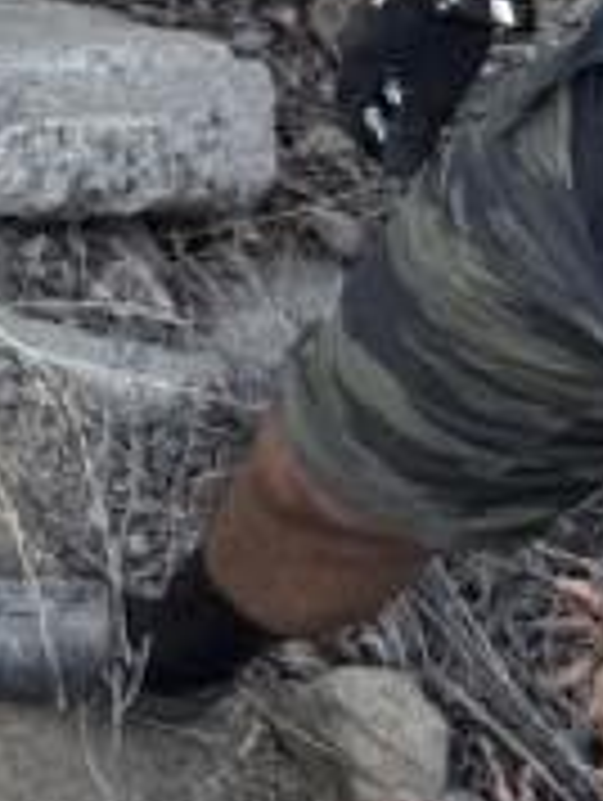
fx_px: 4055
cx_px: -1388
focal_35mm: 175
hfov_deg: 7.3
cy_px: -738
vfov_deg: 10.5
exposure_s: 1/207
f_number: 1.78
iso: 80
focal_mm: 6.76
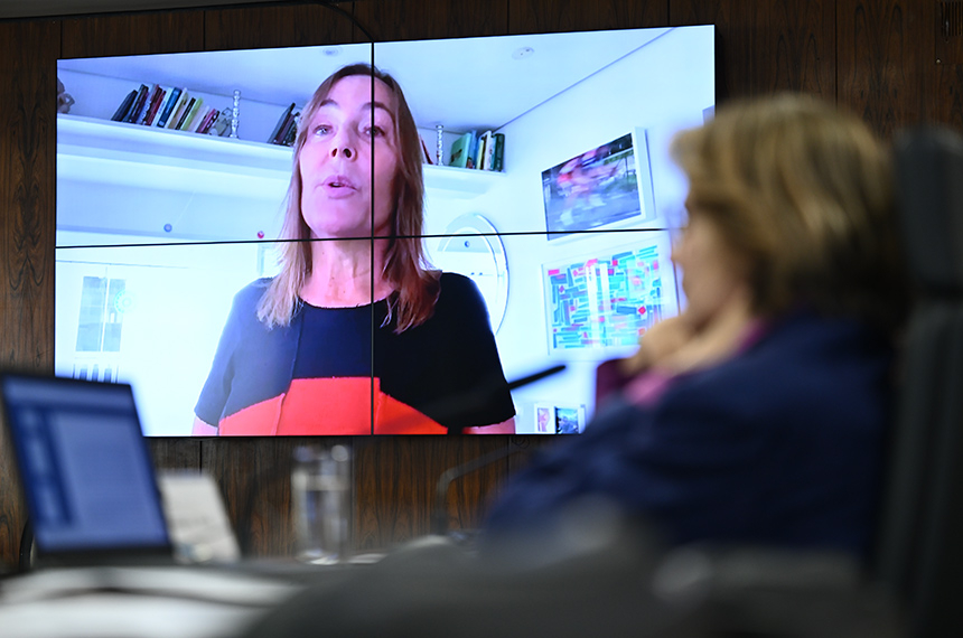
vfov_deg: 14.8
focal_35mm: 92
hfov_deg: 22.2
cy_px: 319
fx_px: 2456
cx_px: 482
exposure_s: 1/125
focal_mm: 92
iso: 800
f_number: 2.8
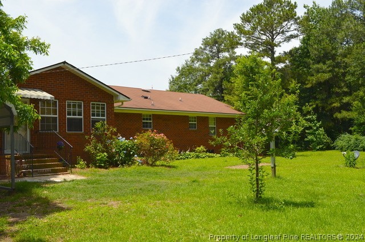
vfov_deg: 34.1
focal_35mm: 39
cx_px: 182
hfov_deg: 49.6
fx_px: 395
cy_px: 121
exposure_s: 1/200
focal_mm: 26
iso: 100
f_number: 9
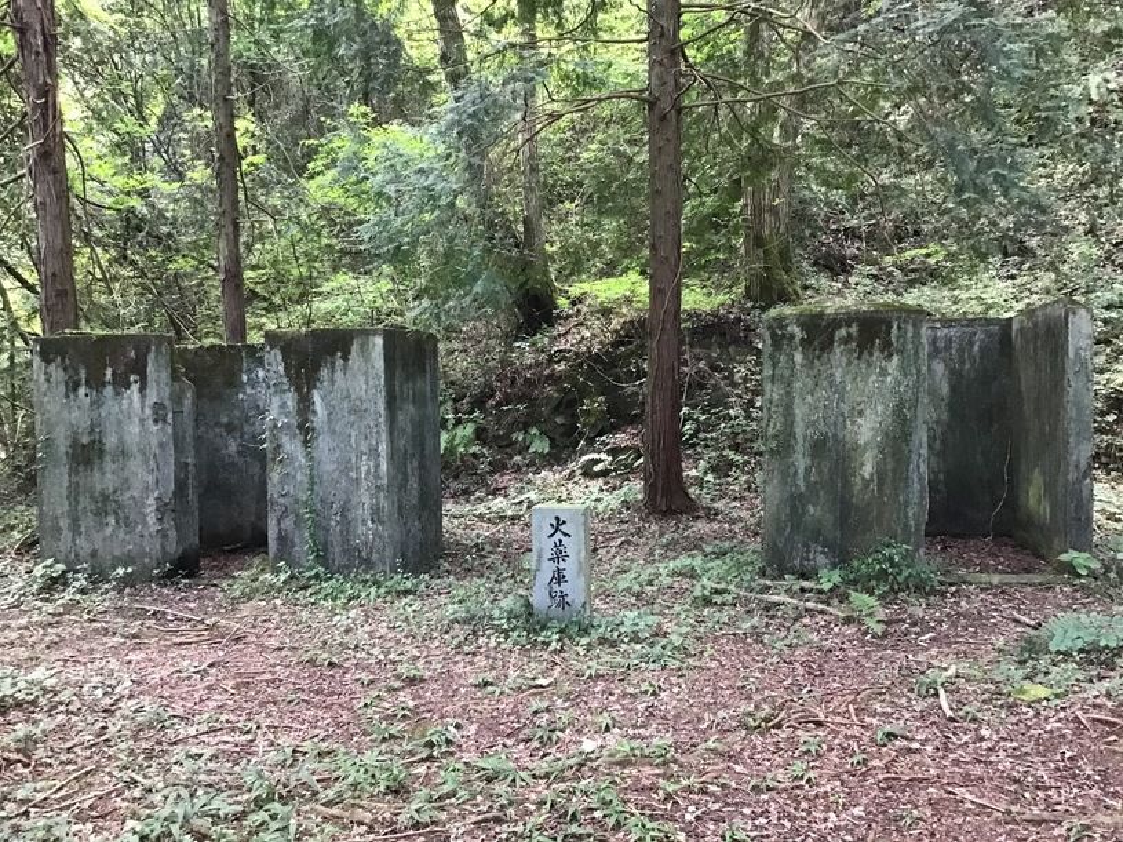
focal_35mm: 31
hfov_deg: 58.4
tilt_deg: -1.0
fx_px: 1006
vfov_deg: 45.4
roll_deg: +0.7
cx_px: 562
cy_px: 421
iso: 200
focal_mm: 3.3
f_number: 2.4
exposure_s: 1/20
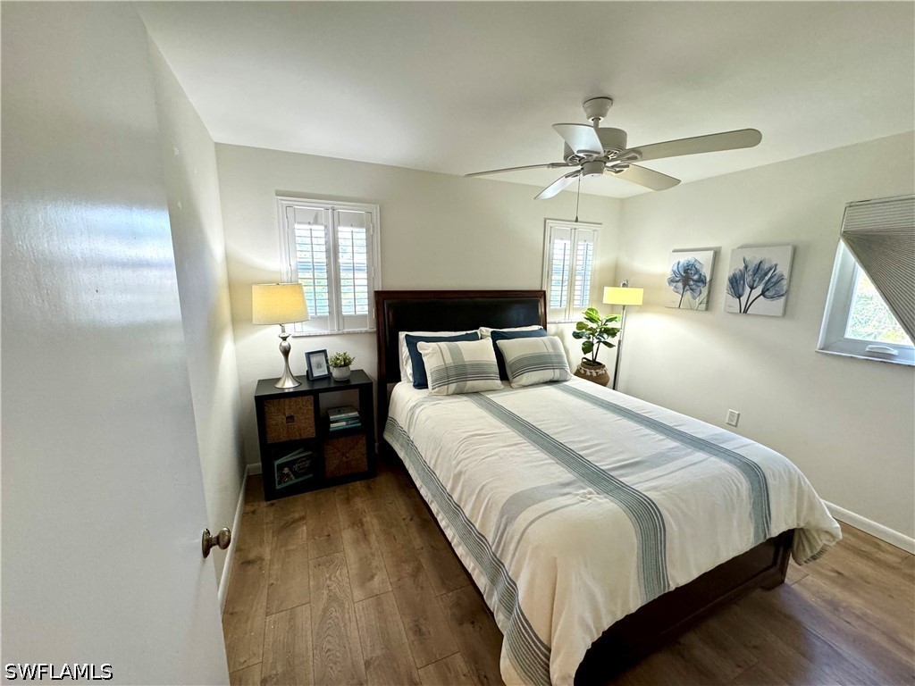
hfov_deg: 102.1
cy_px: 343
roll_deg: -1.6
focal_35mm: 14
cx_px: 458
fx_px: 370
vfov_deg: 85.7
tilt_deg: -10.7
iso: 250
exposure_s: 1/120
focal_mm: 2.22
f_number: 2.2
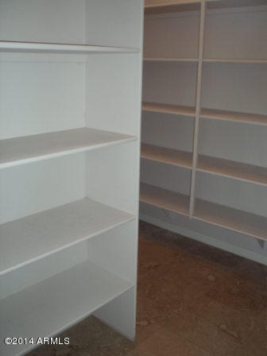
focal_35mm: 38
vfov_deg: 49.0
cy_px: 178
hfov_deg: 37.7
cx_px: 134
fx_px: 391
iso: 200
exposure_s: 1/60
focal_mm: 6.3
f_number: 2.9
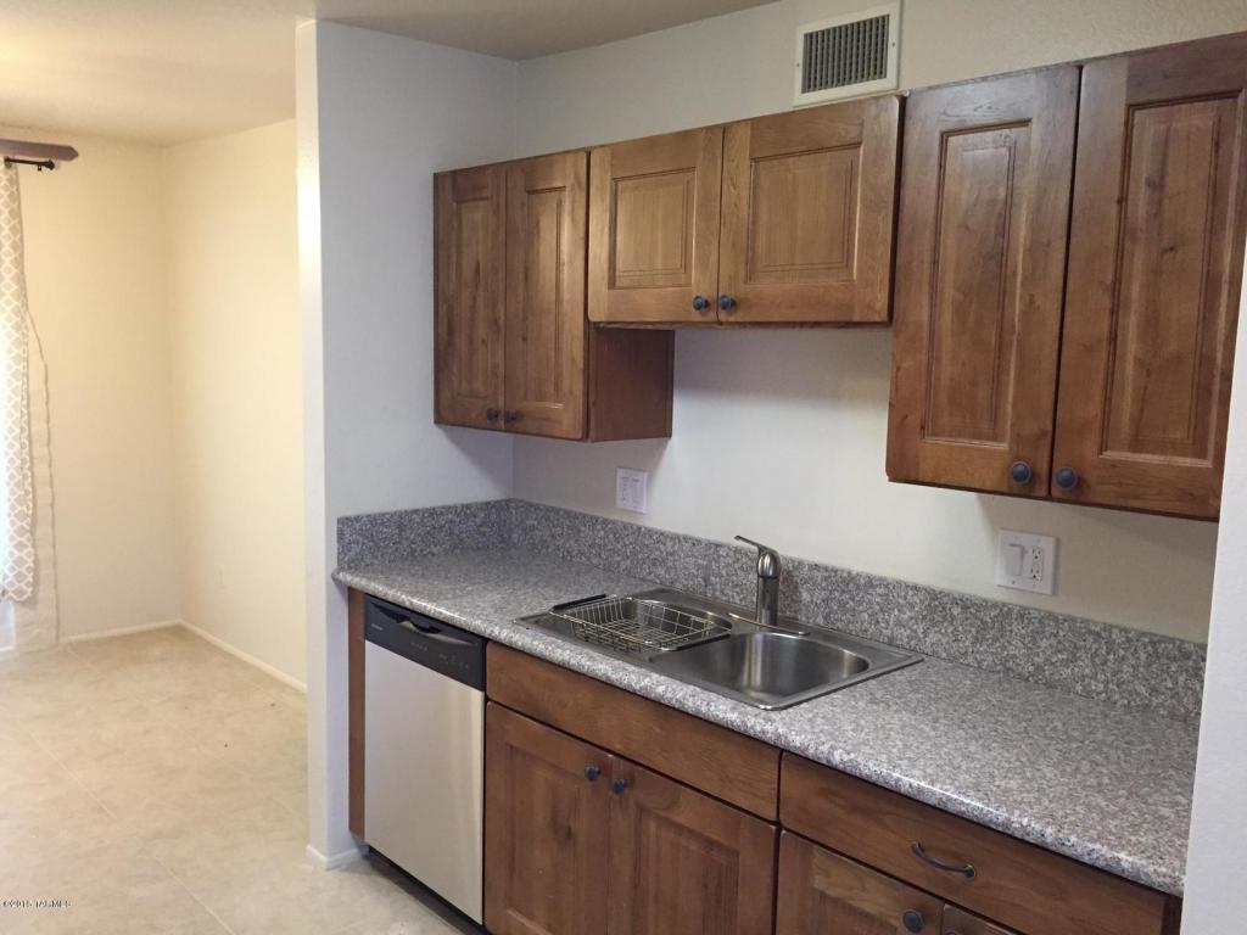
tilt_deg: -6.8
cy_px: 468
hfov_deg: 61.7
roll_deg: -1.7
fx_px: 1045
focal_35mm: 29
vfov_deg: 48.2
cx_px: 624
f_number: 2.2
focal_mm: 4.15
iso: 200
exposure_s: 1/30
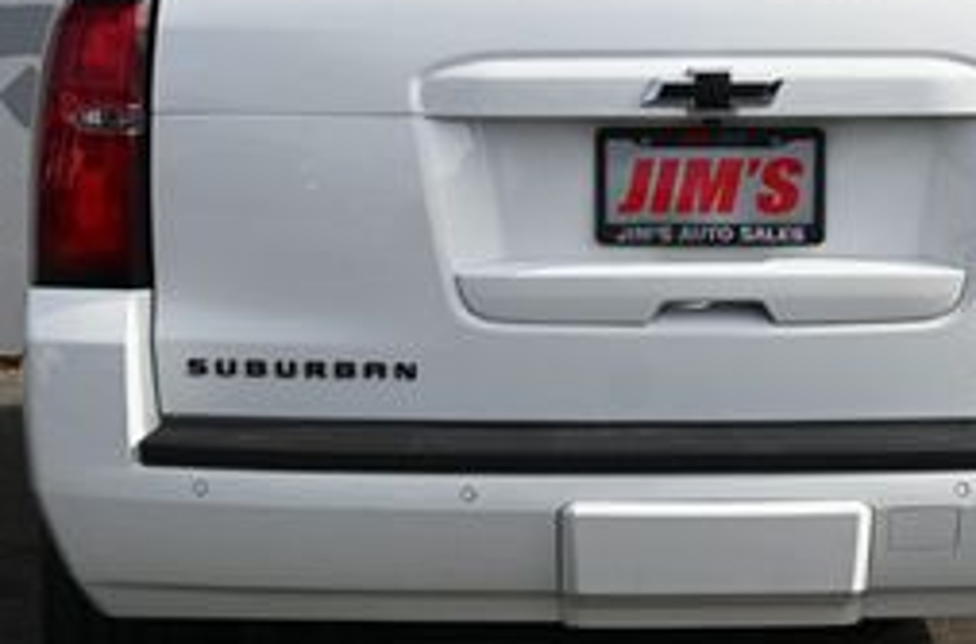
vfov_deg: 9.2
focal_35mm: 148
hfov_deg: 13.8
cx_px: 702
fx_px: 4007
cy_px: 143
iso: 100
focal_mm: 39
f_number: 6.3
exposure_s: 1/320
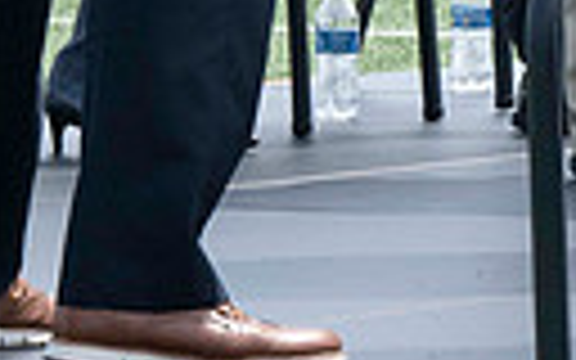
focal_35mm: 596
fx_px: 9356
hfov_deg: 3.5
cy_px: -1051
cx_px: 232
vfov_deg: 2.2
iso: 200
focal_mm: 70
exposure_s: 1/250
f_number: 13
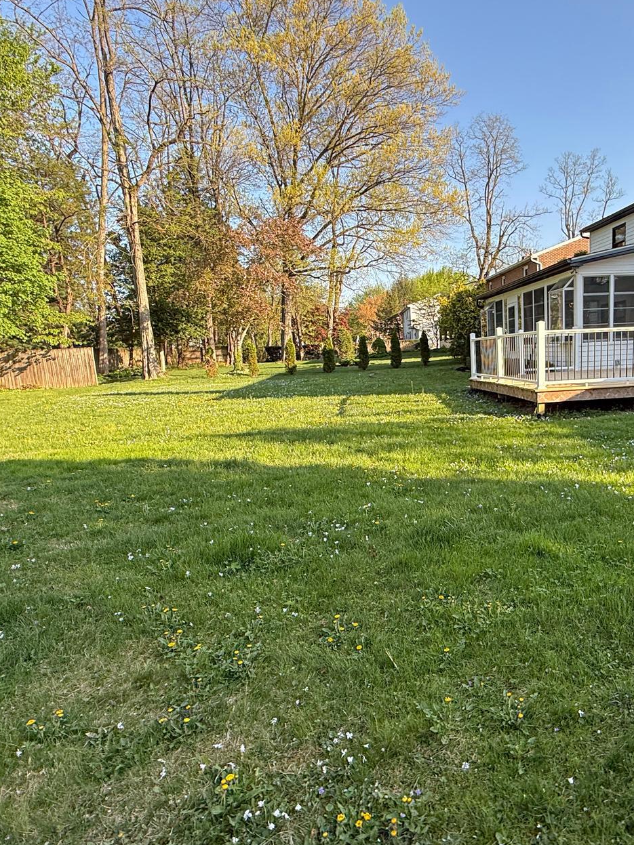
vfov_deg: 73.9
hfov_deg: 57.2
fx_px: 562
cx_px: 439
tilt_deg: -8.2
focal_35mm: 23
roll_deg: +4.5
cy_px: 438
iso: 50
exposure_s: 1/240
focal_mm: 2.22
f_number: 2.2
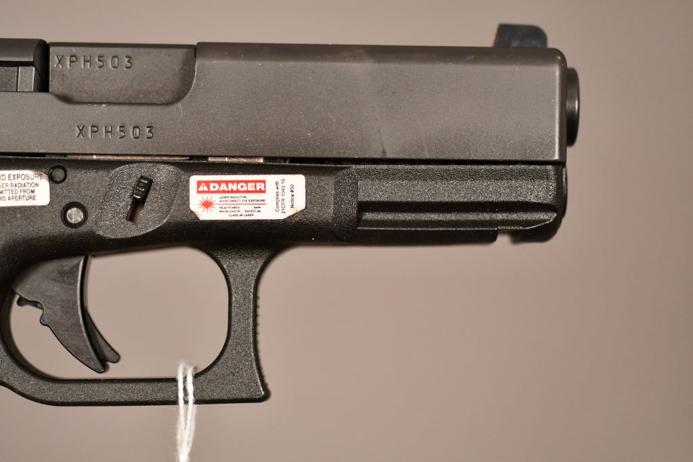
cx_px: 346
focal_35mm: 90
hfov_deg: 22.6
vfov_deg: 15.2
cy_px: 231
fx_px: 1733
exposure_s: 1/250
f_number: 3.2
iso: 2000
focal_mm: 60
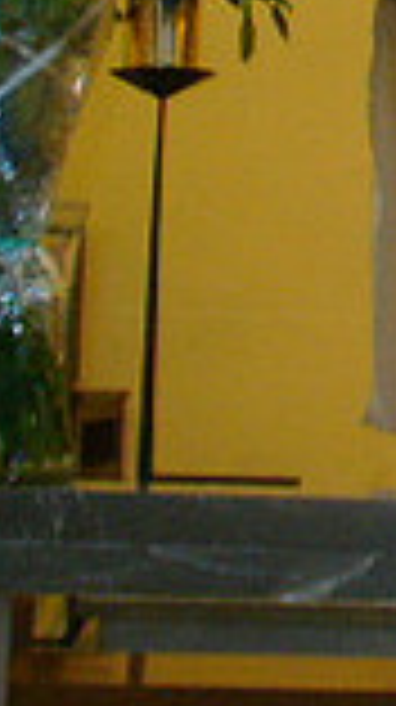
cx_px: 1116
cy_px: -209
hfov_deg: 7.3
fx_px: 2789
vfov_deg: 13.9
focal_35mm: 149
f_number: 2.8
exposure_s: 1/8
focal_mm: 6.1
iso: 100
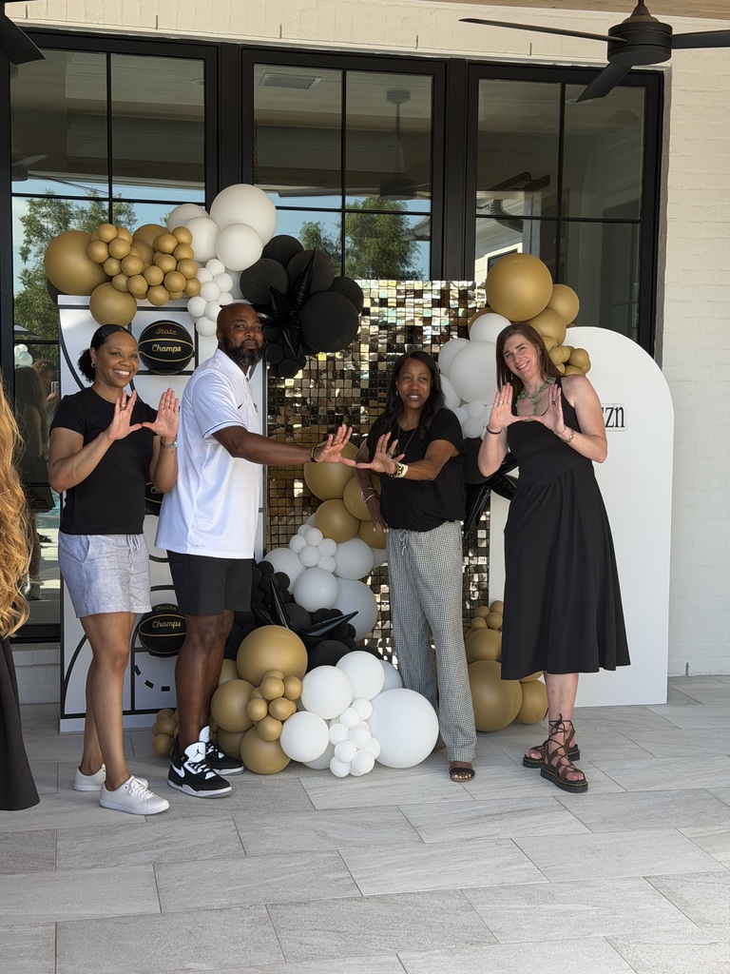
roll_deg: +0.1
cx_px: 365
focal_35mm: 48
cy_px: 487
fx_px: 1350
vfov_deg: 39.7
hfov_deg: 30.3
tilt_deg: -4.4
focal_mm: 6.76
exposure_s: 1/706
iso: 64
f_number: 1.78
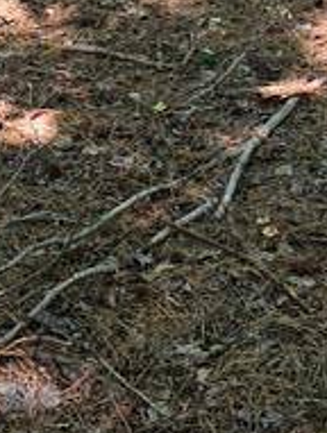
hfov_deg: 12.1
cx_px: 225
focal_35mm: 123
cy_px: -370
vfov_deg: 14.0
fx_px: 1544
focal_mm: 6.3
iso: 50
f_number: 1.7
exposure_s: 1/180
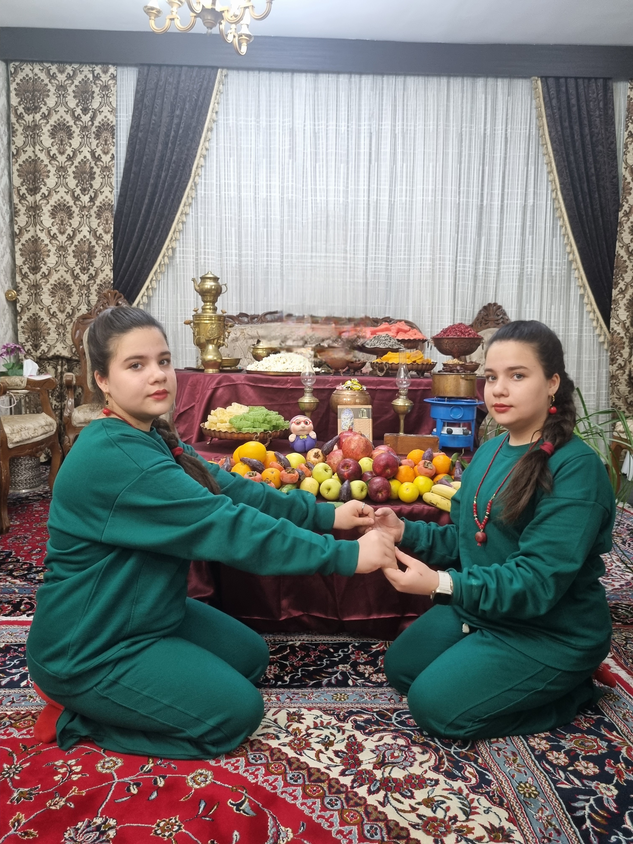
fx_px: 634
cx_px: 316
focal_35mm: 26
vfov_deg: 67.3
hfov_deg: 53.1
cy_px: 422
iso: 400
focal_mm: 5.4
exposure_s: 1/50
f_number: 1.8
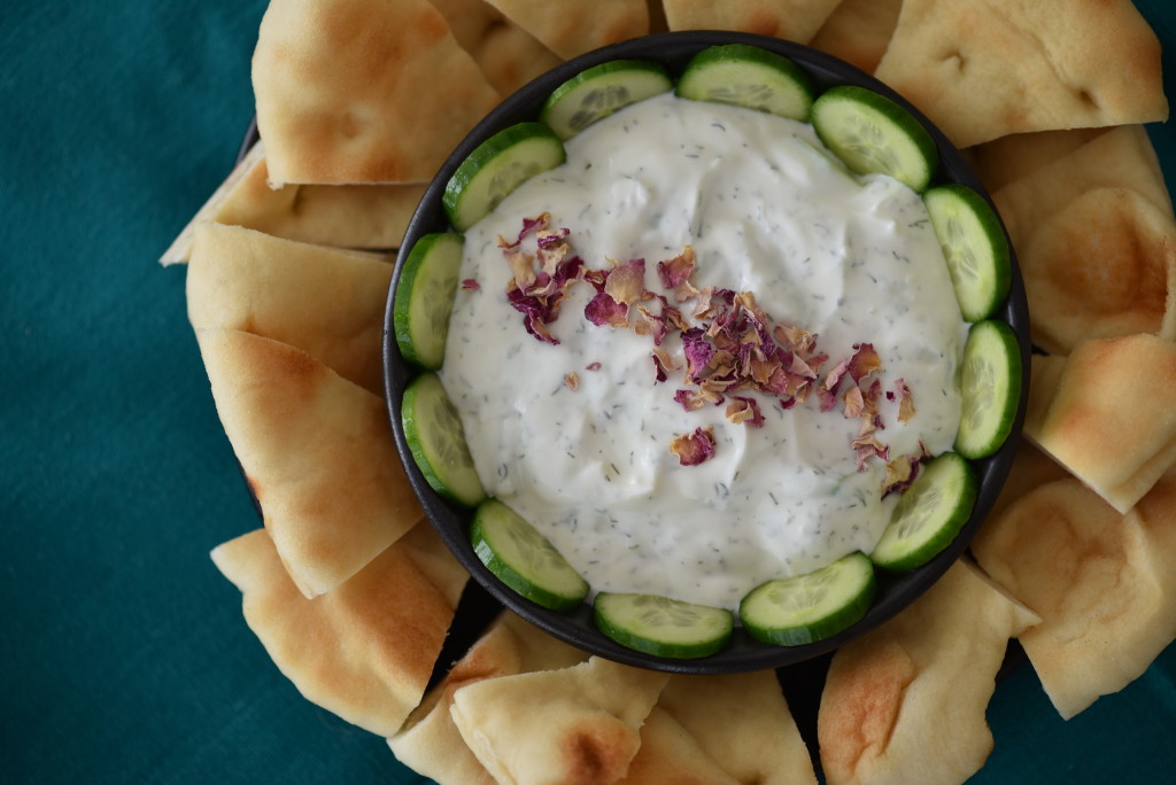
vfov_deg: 13.1
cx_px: 588
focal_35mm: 105
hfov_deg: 19.4
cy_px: 392
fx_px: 3432
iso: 400
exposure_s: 1/250
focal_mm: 105
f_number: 4
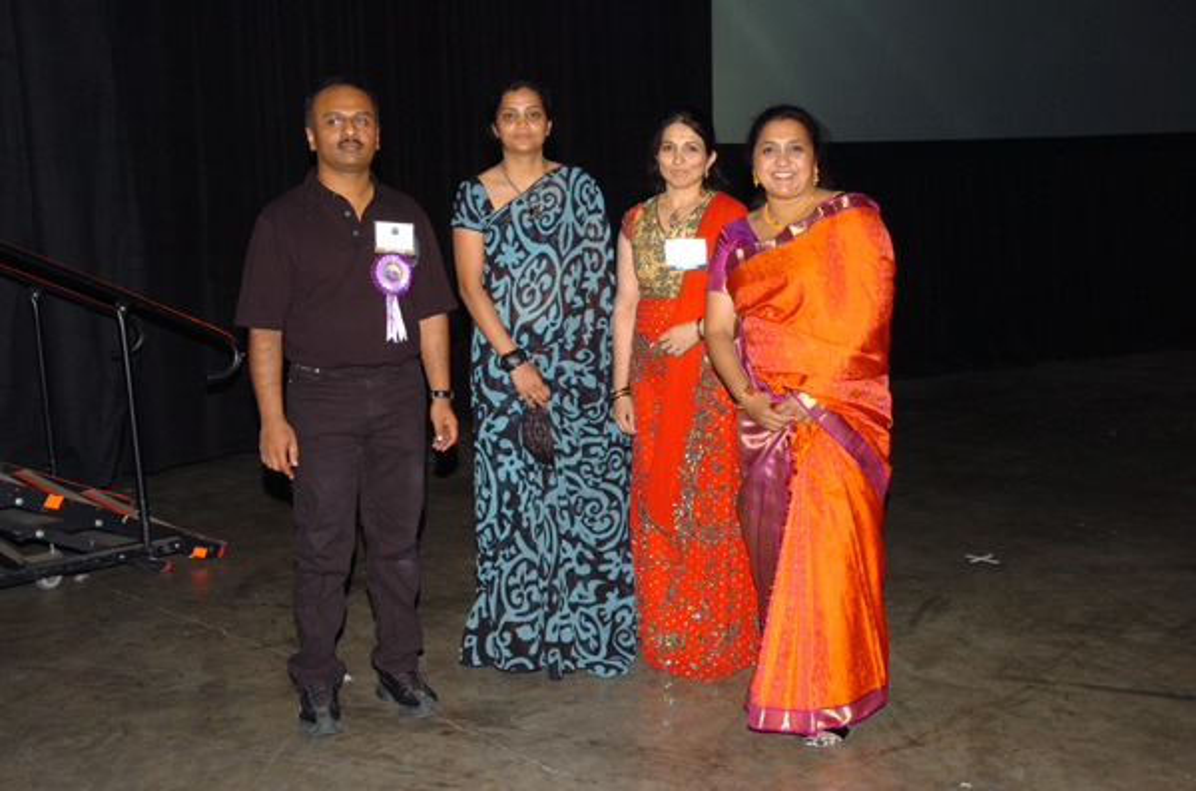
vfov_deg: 34.0
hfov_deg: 49.7
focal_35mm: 39
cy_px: 396
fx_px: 1293
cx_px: 598
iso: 400
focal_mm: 26
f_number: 4
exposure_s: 1/100
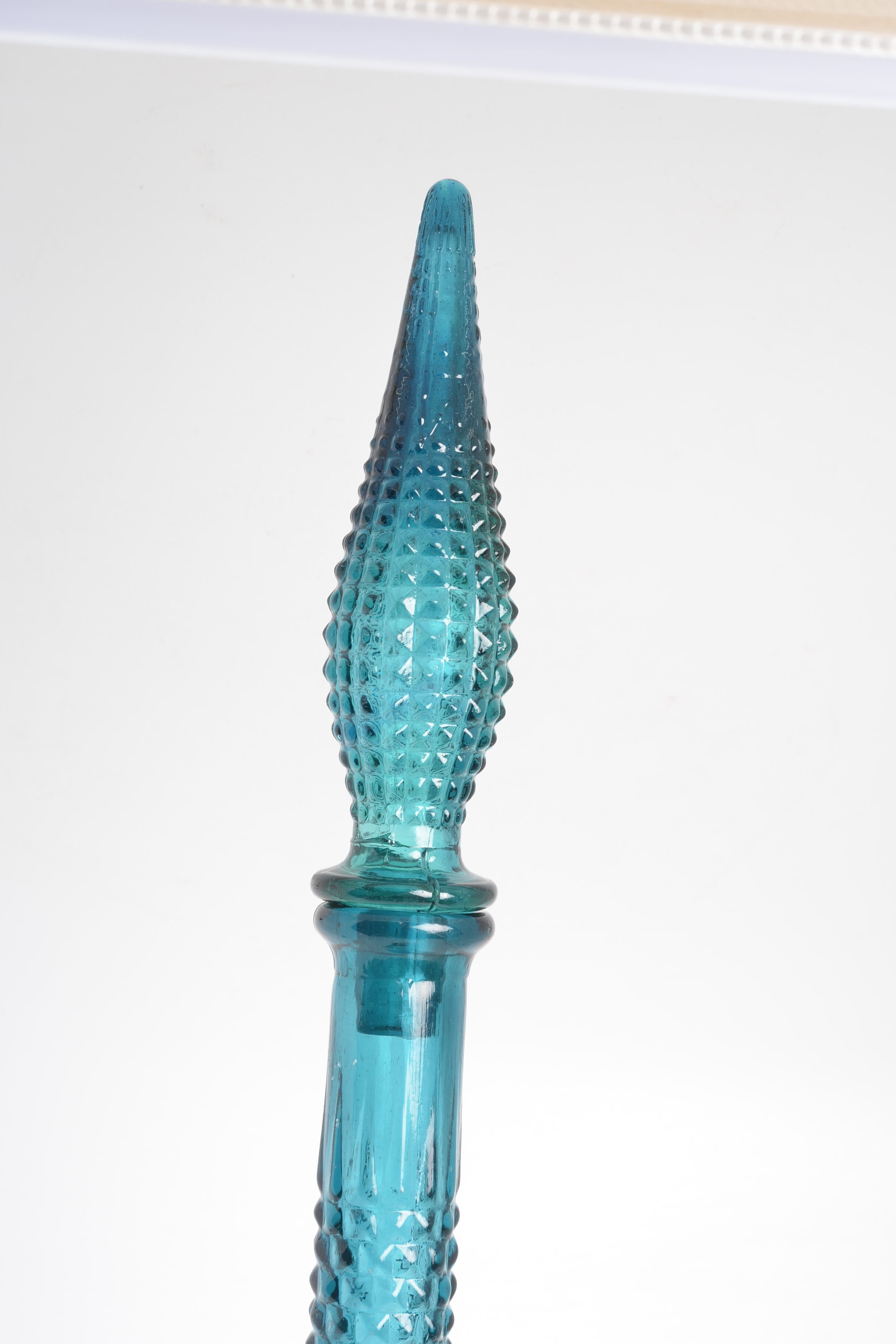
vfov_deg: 26.6
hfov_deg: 17.9
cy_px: 676
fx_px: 2837
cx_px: 448
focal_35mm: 76
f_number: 11
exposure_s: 1/125
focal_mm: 50
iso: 100
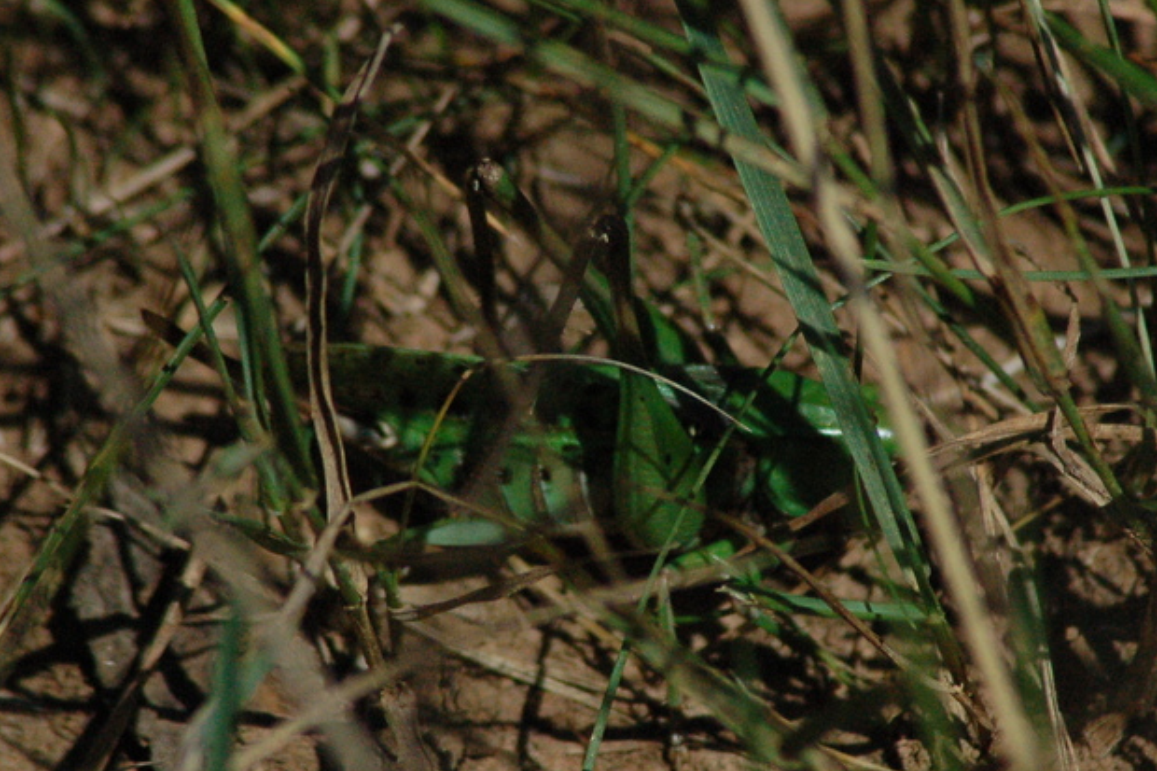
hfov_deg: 3.0
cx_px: 590
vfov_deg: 2.0
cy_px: 448
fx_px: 22426
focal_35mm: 698
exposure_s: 1/4000
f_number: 10
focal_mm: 300
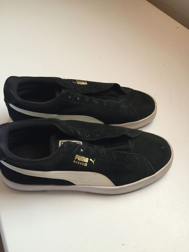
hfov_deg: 48.2
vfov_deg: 61.7
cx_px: 94
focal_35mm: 29
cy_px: 126
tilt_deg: -50.8
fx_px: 211
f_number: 2.2
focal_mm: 4.15
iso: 125
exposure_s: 1/17
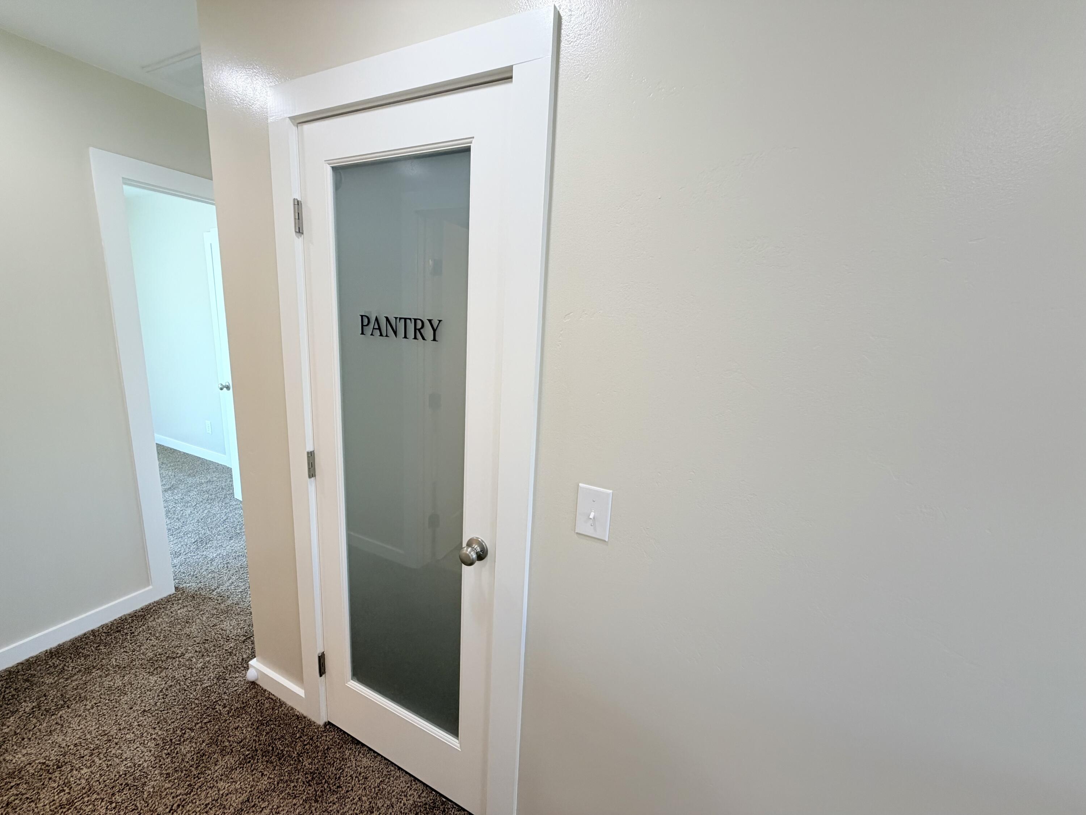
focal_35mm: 14
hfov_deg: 102.1
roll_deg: -2.8
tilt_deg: -12.3
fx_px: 439
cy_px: 408
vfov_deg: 85.7
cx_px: 543
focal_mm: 2.22
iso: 125
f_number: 2.2
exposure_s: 1/120
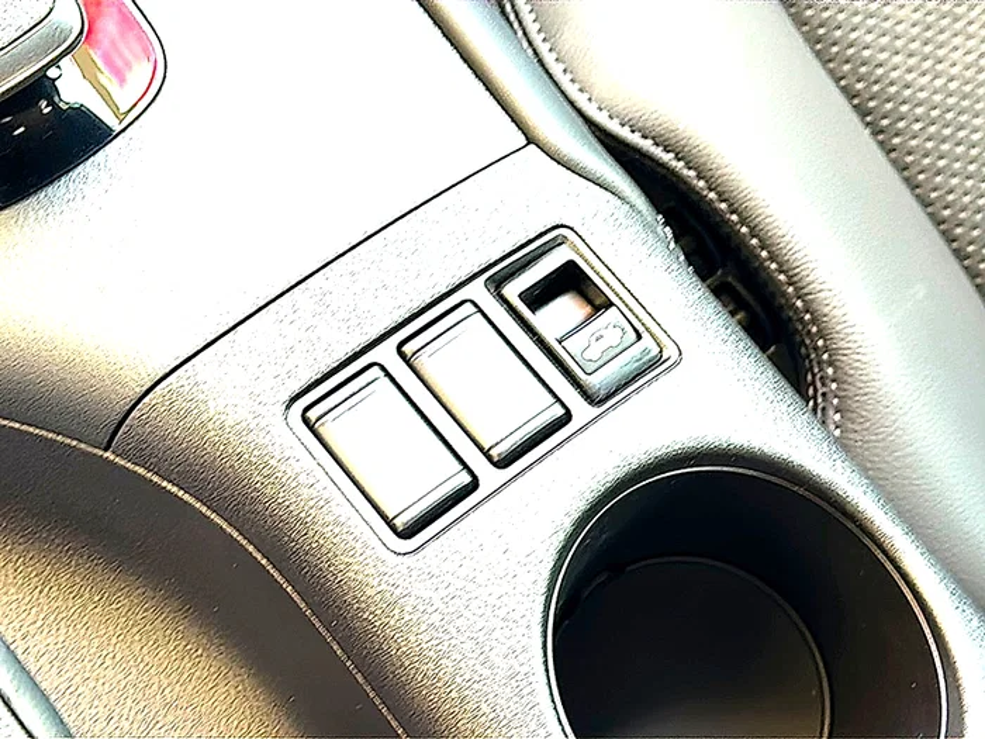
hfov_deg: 38.2
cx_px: 492
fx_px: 1423
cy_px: 370
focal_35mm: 50
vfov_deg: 29.1
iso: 64
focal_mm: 6.86
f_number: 1.78
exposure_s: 1/40
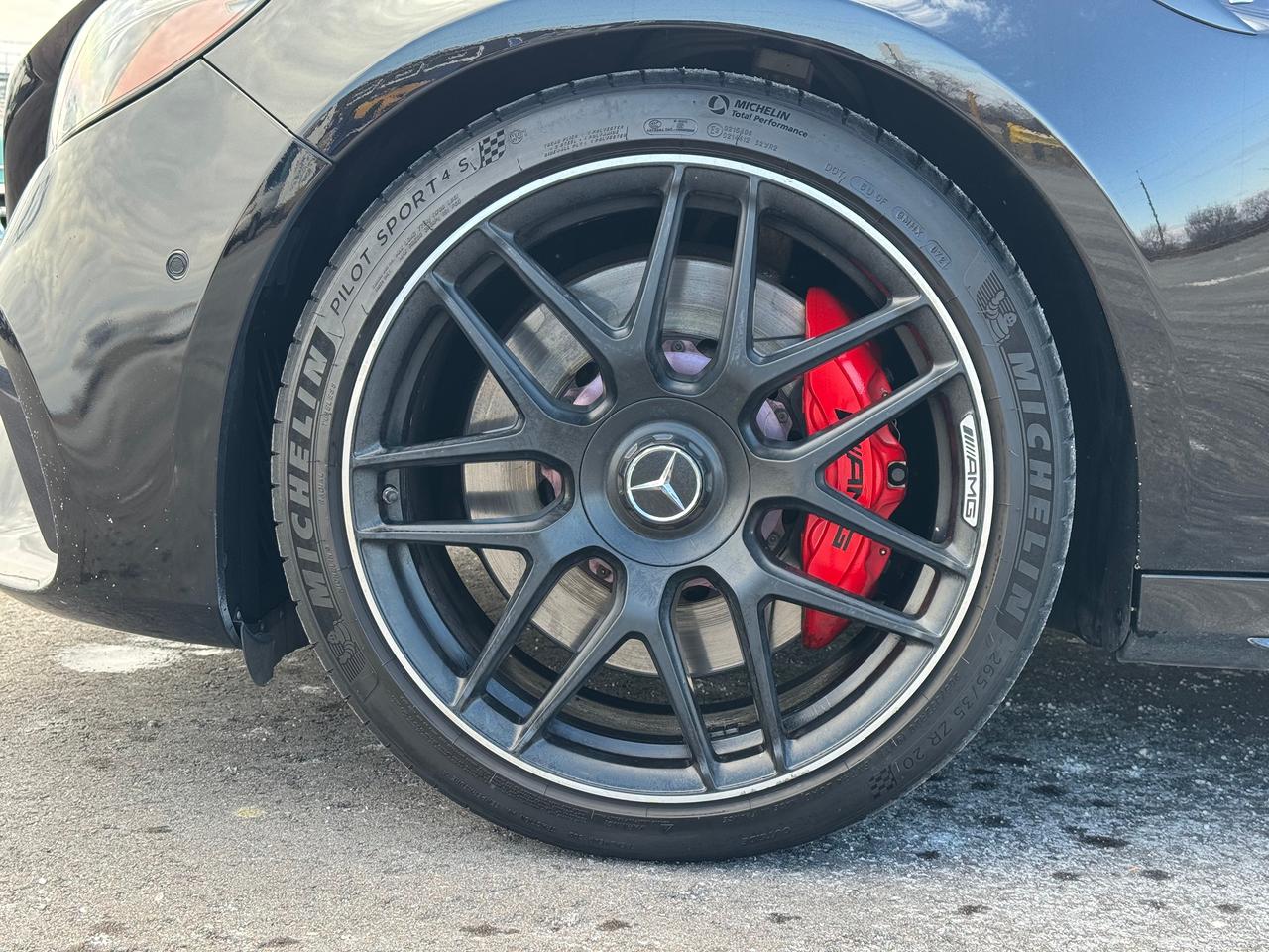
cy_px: 476
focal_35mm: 48
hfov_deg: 39.7
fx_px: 1760
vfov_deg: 30.3
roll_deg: -1.2
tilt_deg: -6.7
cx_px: 634
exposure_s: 1/264
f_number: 1.78
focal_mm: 6.76
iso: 64
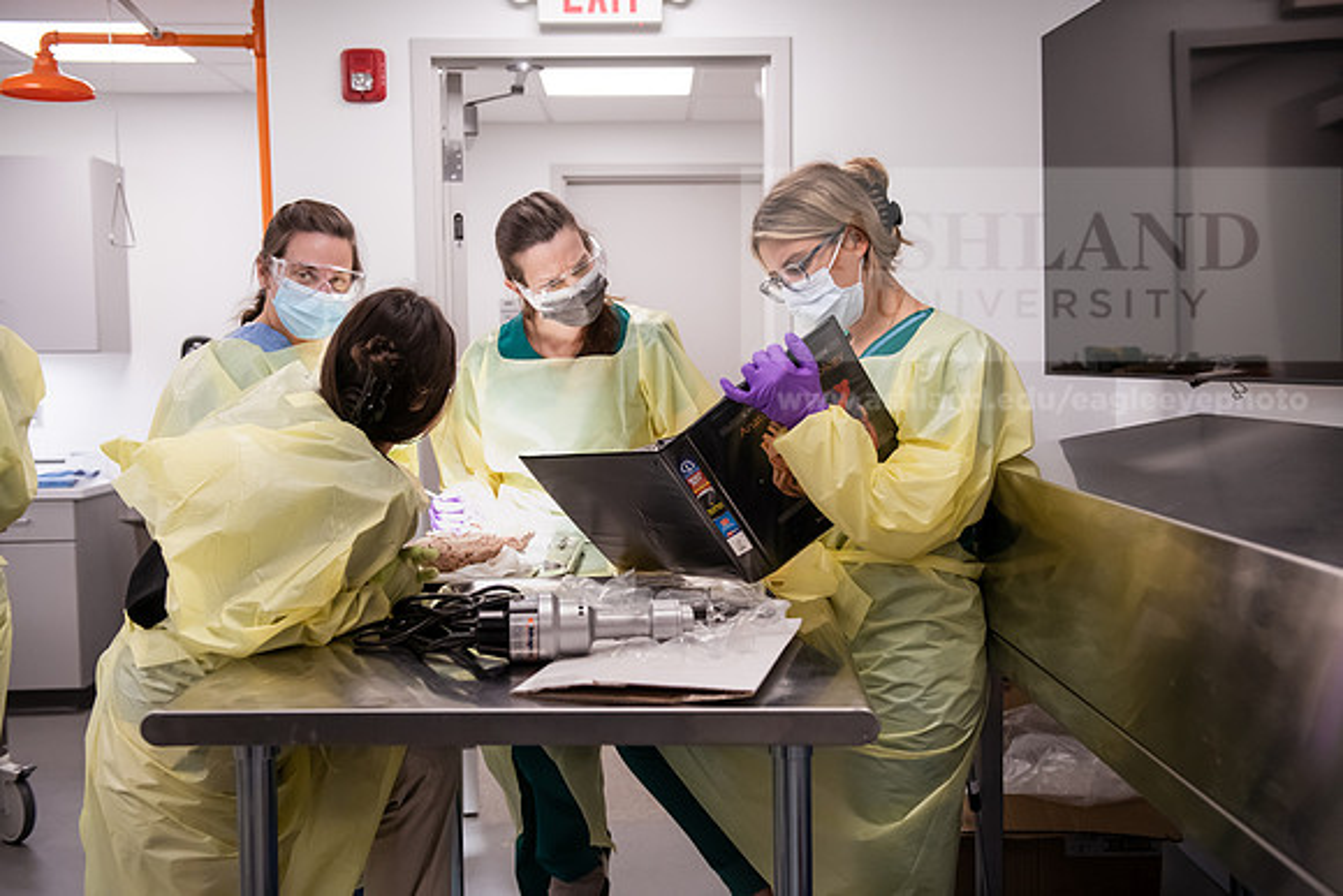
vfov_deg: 35.1
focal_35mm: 38
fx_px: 1418
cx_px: 672
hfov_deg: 50.7
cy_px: 448
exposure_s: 1/320
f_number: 4
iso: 1250
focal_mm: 38
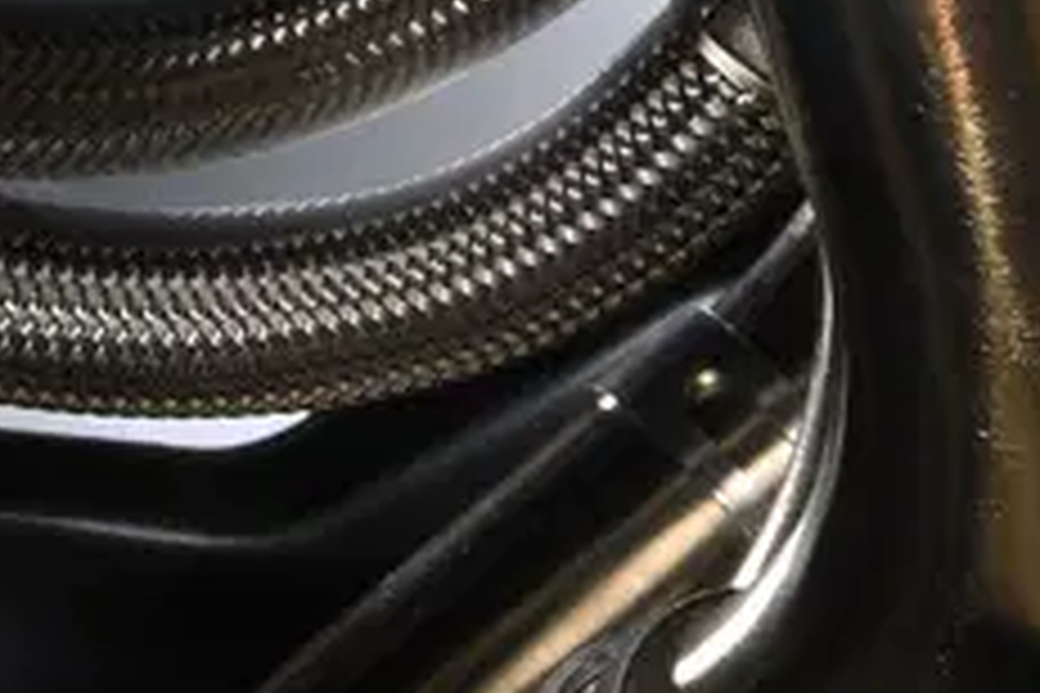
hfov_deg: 5.6
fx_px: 10486
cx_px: -936
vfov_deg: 3.8
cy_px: 970
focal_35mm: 363
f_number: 22
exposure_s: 1/50
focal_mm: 70
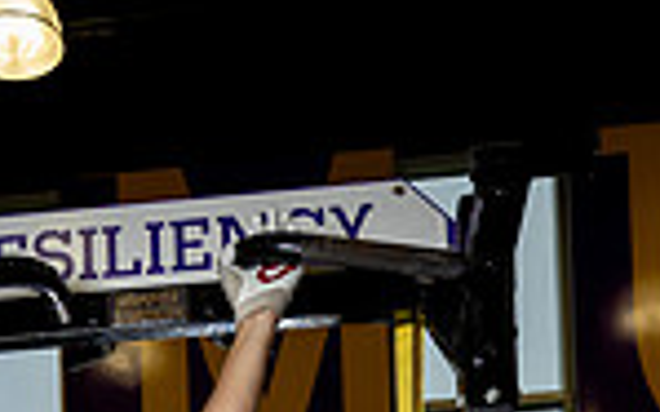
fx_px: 1384
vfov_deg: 13.4
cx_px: 195
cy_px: 921
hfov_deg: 26.6
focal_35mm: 77
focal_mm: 25
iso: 640
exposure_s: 1/250
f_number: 5.6
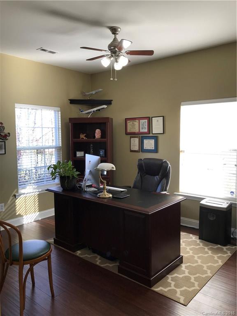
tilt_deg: -5.1
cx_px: 118
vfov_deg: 63.4
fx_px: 256
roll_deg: -0.3
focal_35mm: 28
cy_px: 158
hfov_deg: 49.7
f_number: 1.8
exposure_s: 1/60
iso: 25
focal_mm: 3.99
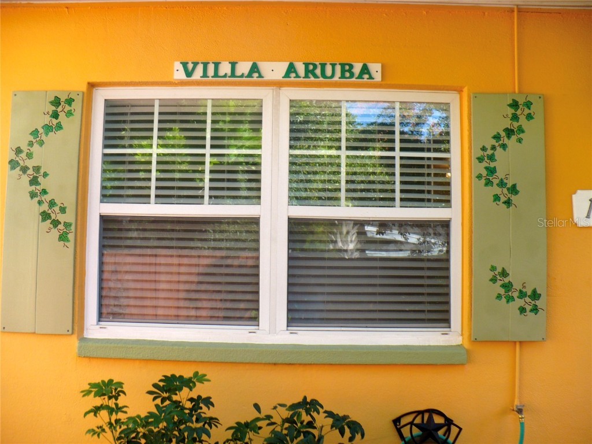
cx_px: 296
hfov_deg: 50.1
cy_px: 222
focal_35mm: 37
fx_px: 633
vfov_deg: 38.7
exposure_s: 1/125
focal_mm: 6.1
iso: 100
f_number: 2.8
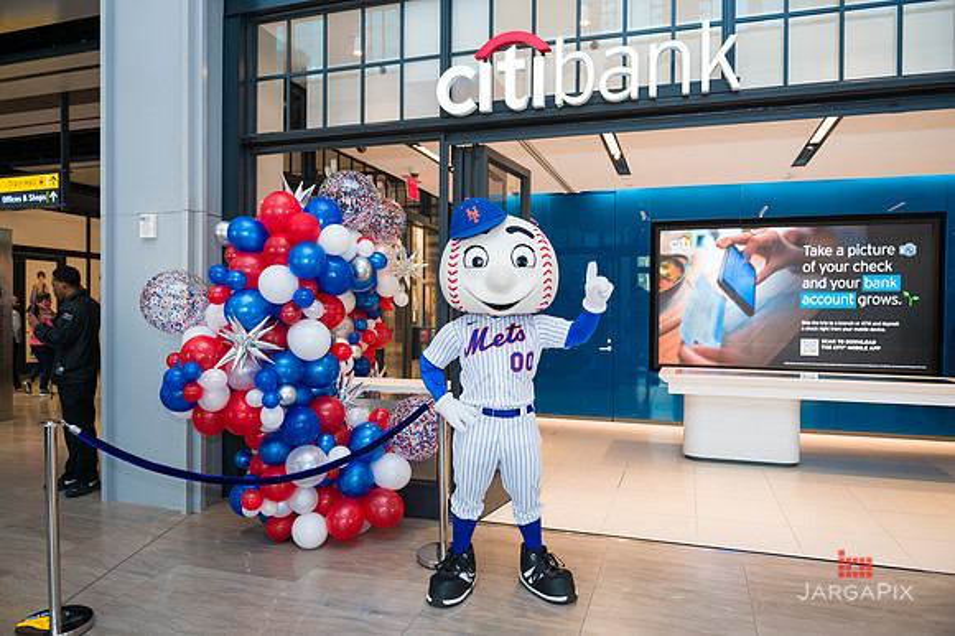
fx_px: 636
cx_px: 478
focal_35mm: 24
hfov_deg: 73.8
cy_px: 318
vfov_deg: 53.1
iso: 500
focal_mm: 24
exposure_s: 1/200
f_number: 4
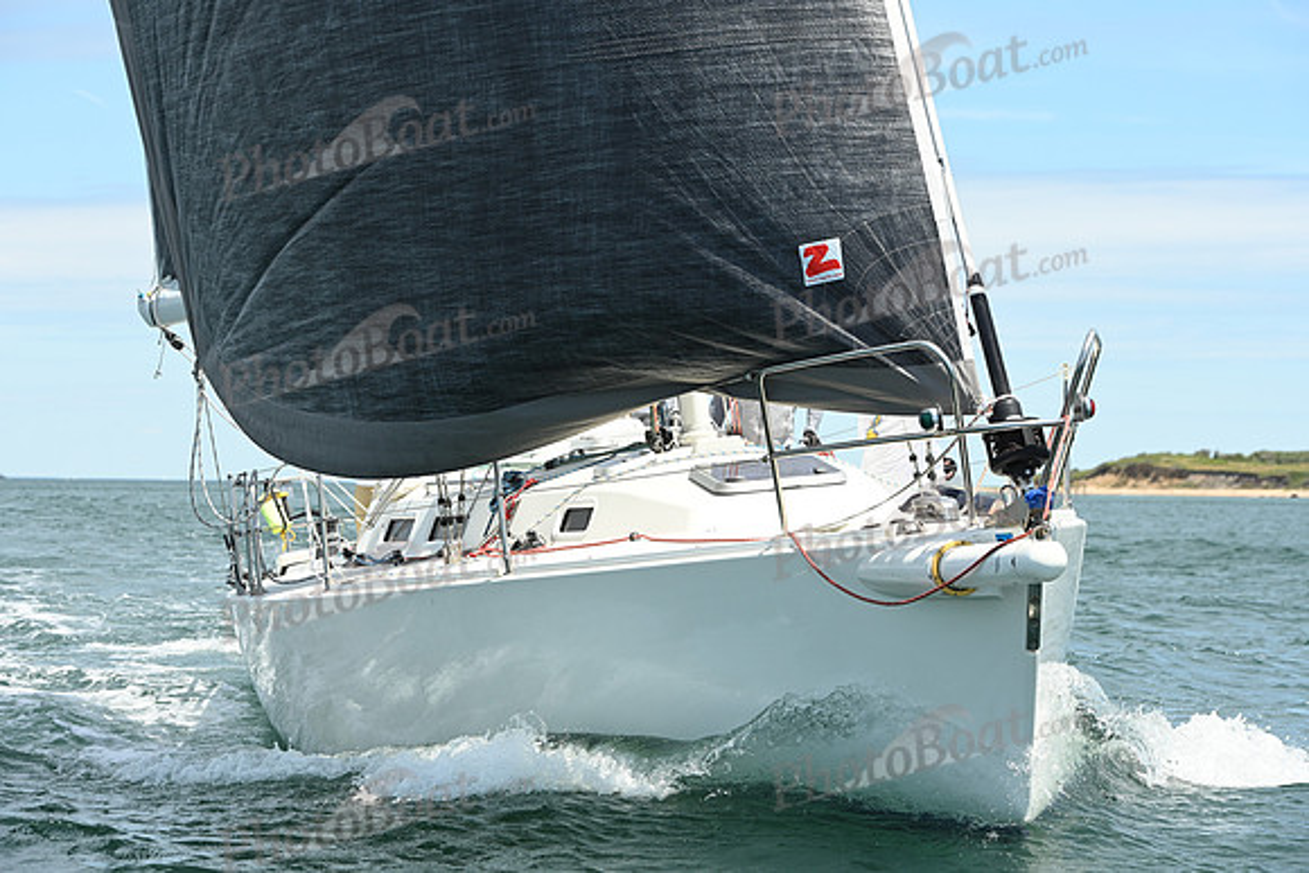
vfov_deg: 13.7
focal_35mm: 100
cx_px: 654
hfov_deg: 20.4
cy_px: 436
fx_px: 3637
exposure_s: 1/1000
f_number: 7.1
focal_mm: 100
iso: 320
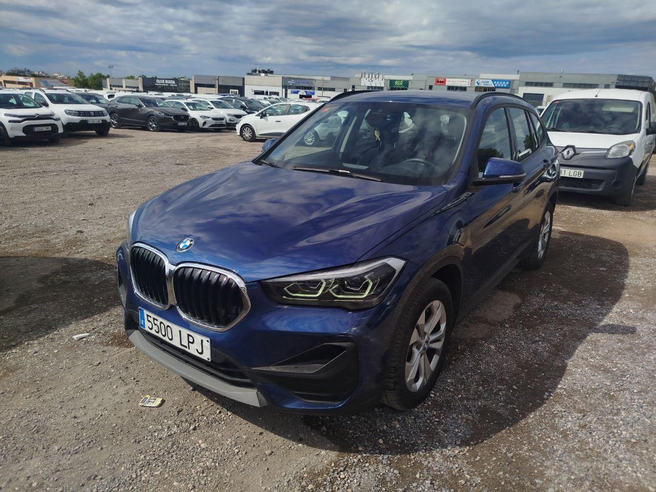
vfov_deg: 56.8
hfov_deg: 71.6
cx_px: 328
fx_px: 455
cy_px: 246
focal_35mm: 24
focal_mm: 5.31
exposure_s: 1/2820
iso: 50
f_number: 1.7
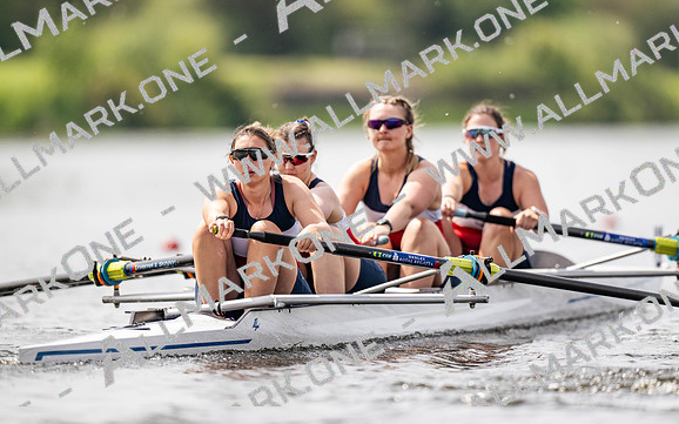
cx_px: 340
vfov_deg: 2.1
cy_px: 205
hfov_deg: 3.4
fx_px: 11360
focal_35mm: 614
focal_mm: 600
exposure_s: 1/2500
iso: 320
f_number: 4
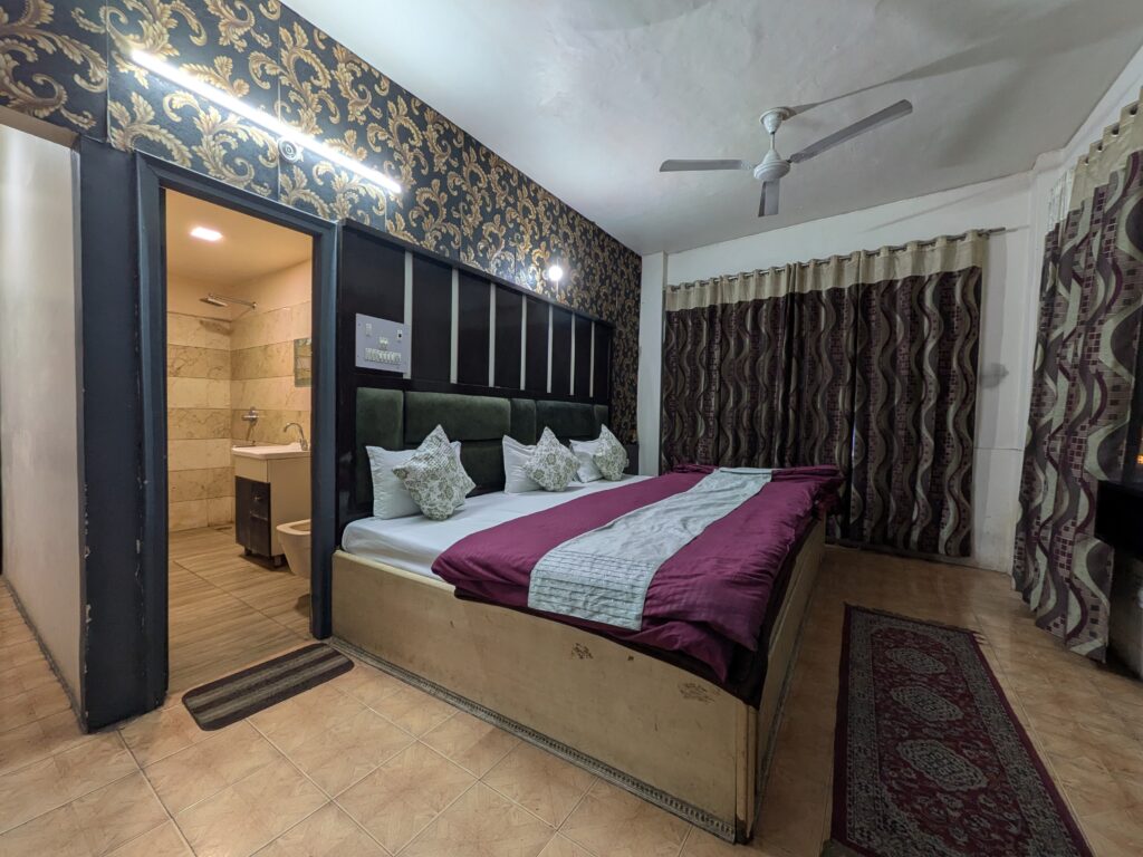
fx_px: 462
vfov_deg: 85.7
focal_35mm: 14
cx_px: 572
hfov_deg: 102.1
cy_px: 428
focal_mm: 1.83
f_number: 2.2
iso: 102
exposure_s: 1/25
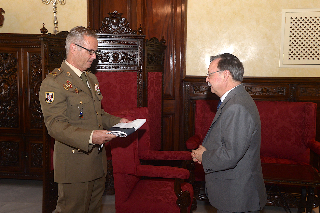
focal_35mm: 44
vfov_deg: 30.5
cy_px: 106
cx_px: 160
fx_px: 391
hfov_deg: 44.5
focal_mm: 44
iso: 1600
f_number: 8
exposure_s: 1/60
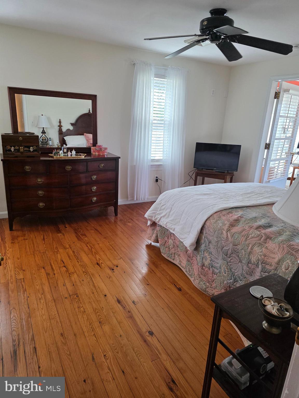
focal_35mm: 23
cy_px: 199
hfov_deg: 58.9
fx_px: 265
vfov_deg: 73.9
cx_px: 150
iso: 160
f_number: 1.7
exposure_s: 1/120
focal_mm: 6.3
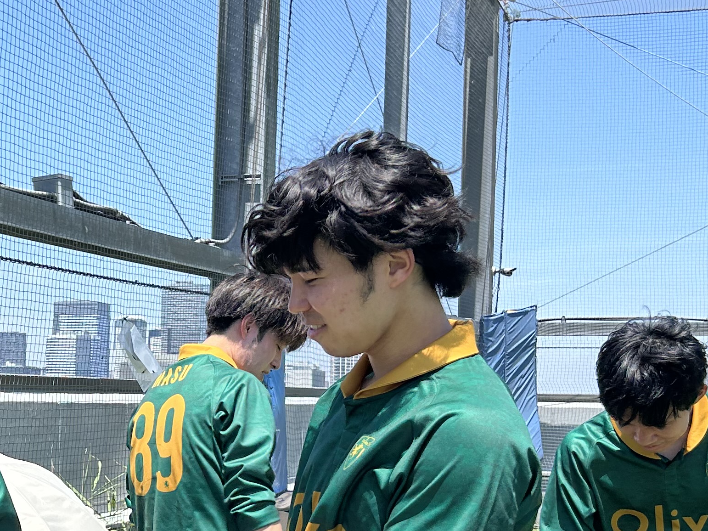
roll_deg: -1.2
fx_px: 1391
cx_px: 36
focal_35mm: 68
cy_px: 403
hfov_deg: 27.3
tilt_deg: +0.0
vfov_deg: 21.4
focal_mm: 5.7
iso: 50
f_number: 1.5
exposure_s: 1/2762
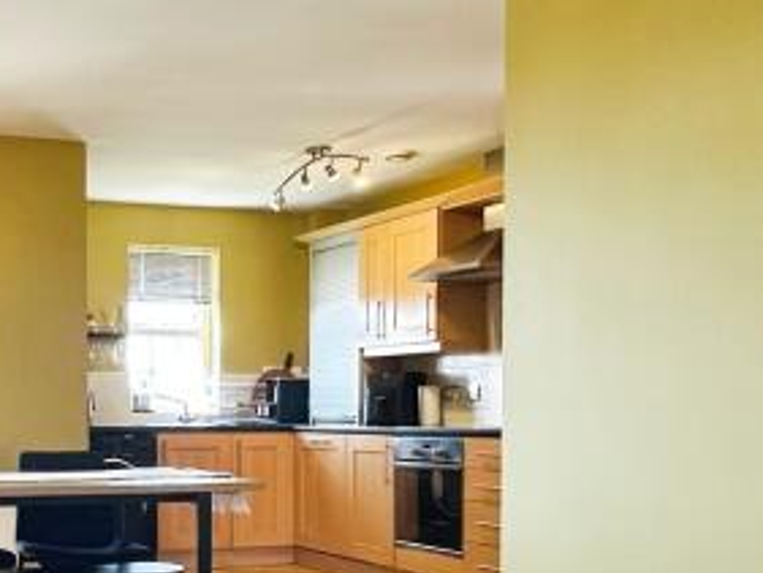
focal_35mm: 51
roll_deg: +0.2
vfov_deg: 26.4
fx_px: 1125
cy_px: 629
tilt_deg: -6.9
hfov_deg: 35.1
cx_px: 60
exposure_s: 1/100
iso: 160
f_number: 2.2
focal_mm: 2.22
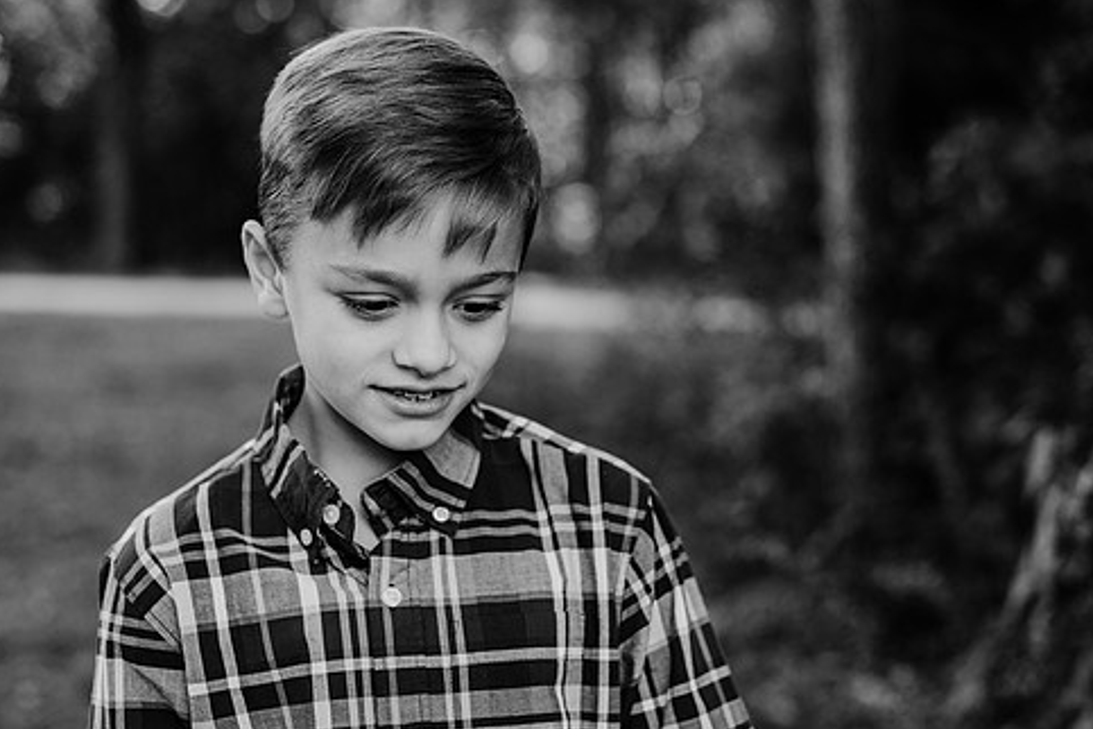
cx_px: 552
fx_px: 1822
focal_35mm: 60
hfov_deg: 33.4
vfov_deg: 22.6
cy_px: 336
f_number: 2.5
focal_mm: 50
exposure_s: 1/800
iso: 400
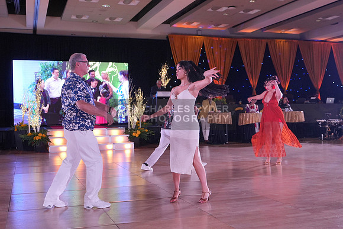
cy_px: 114
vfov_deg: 31.2
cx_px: 172
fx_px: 410
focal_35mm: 43
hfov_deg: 45.4
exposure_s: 1/400
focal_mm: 29
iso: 2000
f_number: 4
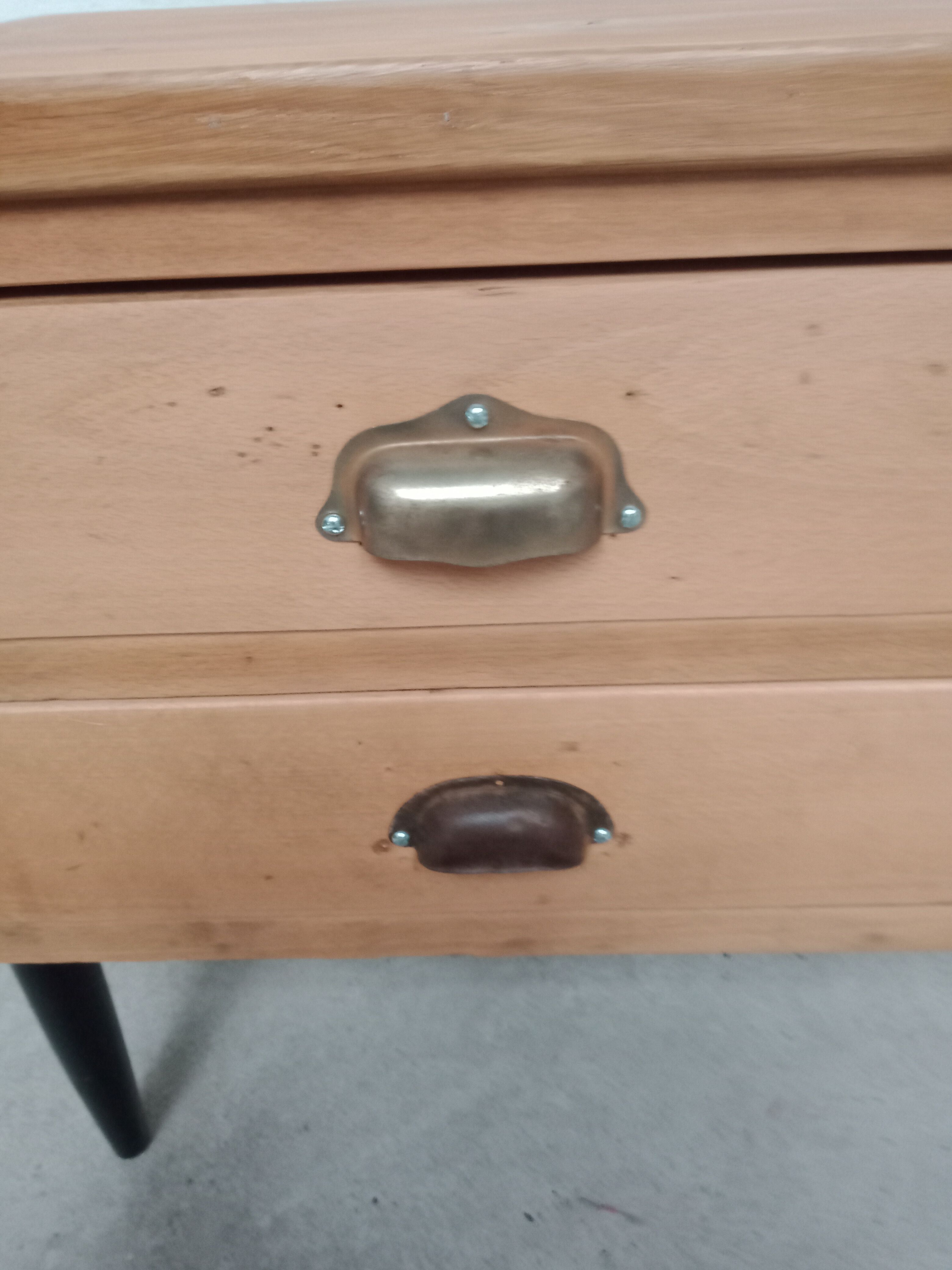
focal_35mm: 20
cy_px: 635
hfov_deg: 66.0
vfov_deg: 81.7
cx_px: 476
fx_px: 733
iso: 743
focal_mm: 3.54
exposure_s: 1/25
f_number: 2
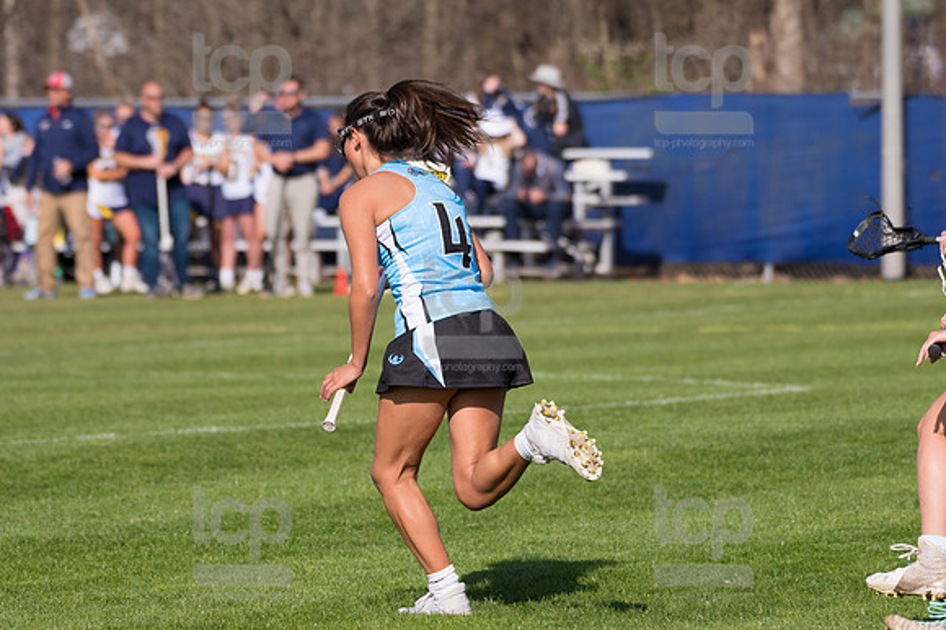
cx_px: 473
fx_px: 8272
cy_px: 315
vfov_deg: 4.4
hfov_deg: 6.5
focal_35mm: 315
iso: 320
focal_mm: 210
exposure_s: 1/2000
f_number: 5.6
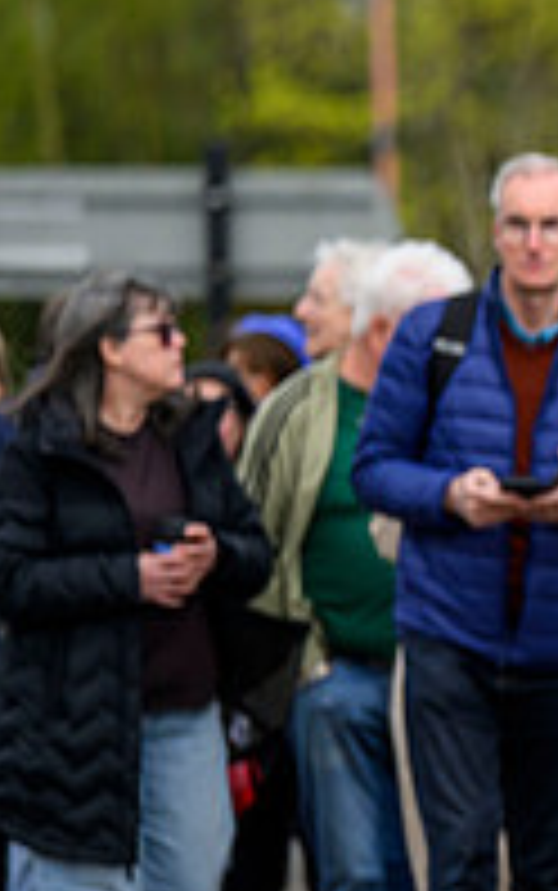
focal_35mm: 597
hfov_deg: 2.2
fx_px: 14505
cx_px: 1260
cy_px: 421
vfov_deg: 3.5
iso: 500
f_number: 3.2
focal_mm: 200
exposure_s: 1/1250
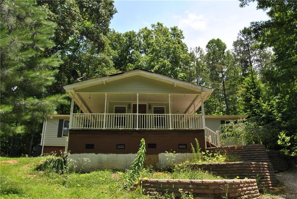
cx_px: 148
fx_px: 223
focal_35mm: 27
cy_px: 100
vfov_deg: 48.0
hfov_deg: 67.4
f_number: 8
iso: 100
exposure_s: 1/200
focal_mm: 18
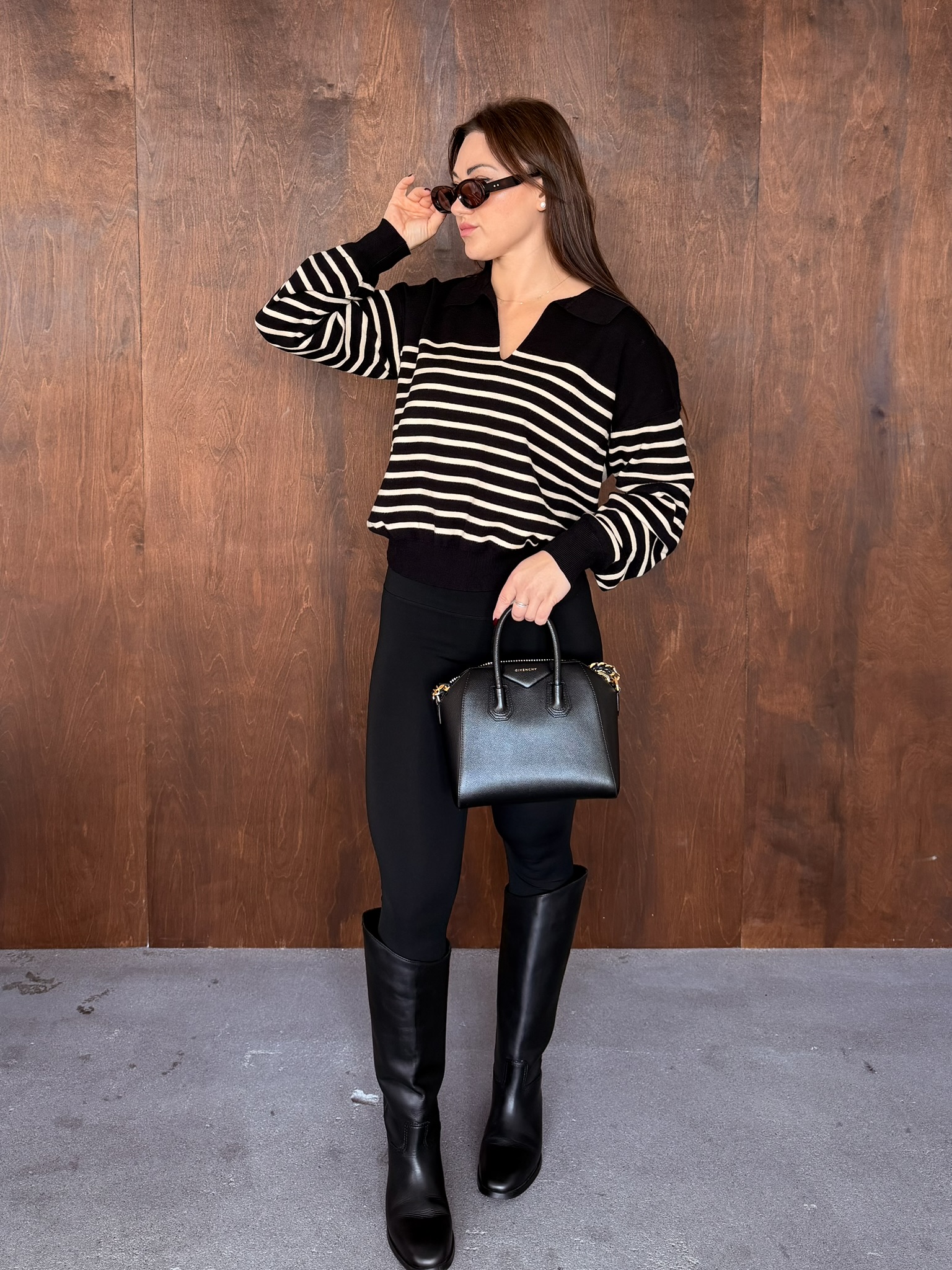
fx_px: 880
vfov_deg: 71.6
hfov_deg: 56.8
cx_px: 476
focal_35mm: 24
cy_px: 635
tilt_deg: -4.9
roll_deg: -0.5
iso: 160
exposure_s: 1/121
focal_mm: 6.76
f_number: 1.78
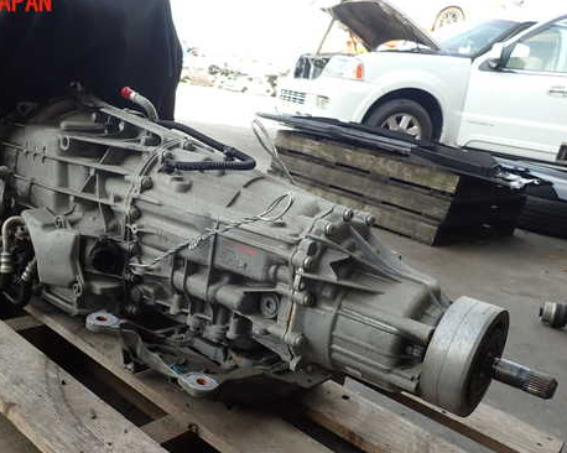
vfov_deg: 45.6
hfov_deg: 54.8
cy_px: 266
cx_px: 198
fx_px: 537
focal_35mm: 32
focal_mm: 4.5
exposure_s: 1/125
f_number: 2.8
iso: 100
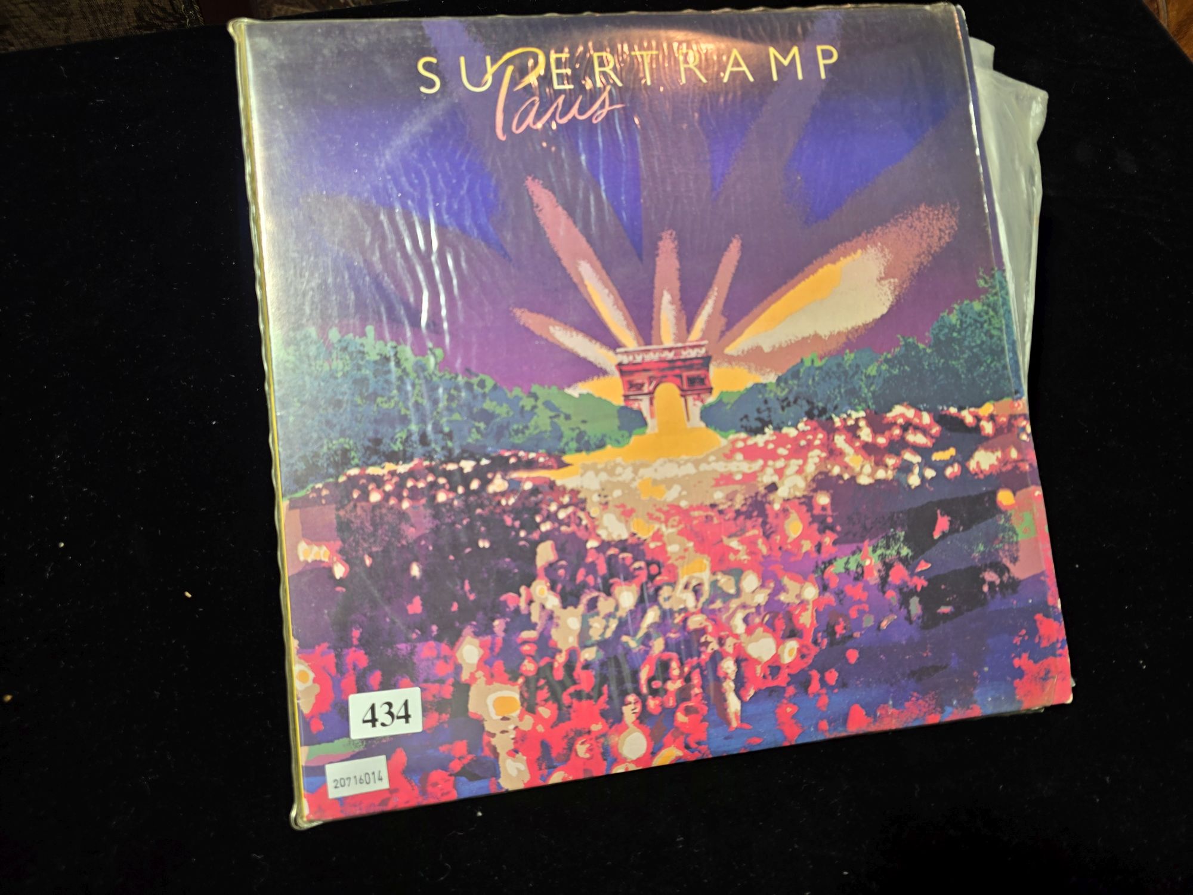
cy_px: 448
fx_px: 793
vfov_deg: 58.9
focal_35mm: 23
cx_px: 596
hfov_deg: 73.9
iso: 80
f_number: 1.7
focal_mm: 6.3
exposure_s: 1/100
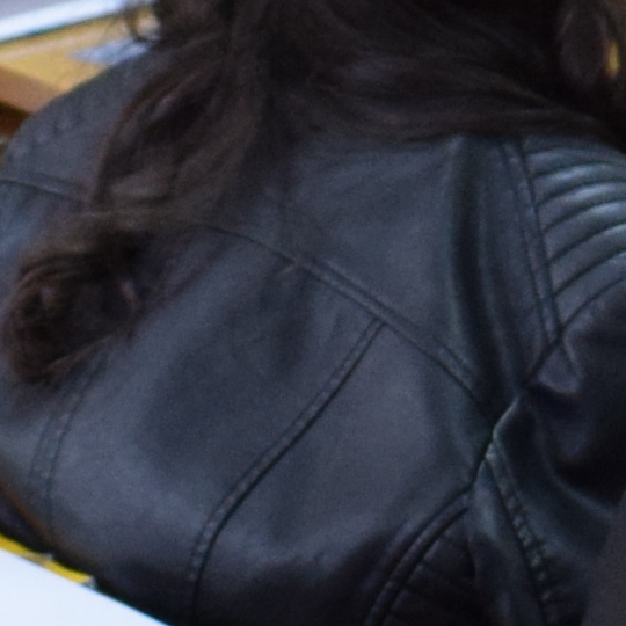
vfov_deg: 6.8
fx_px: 5217
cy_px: -19
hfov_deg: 6.7
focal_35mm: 255
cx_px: 1046
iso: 900
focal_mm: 18
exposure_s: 1/60
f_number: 3.5
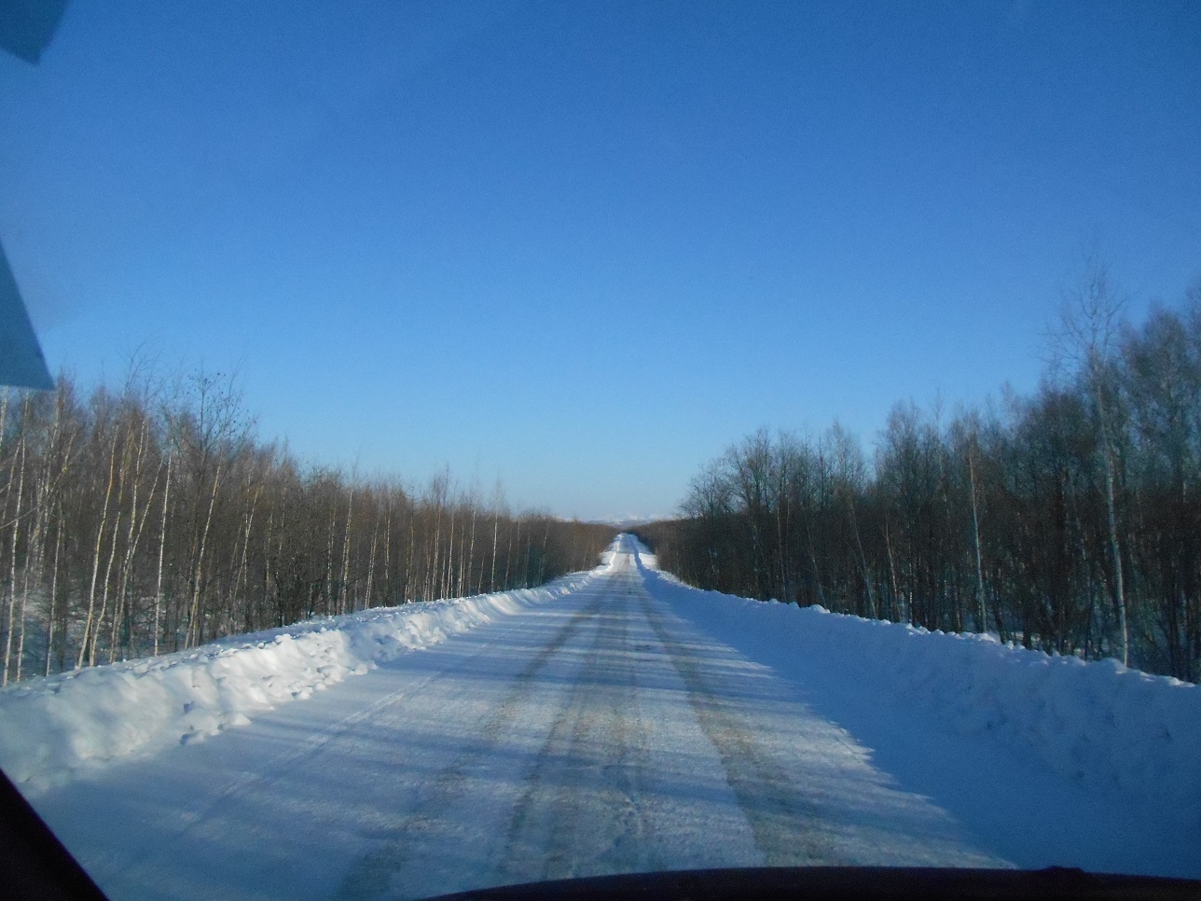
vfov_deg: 53.1
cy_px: 450
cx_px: 600
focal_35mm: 26
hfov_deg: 67.3
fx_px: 902
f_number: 11
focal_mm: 4.7
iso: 800
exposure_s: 1/1000
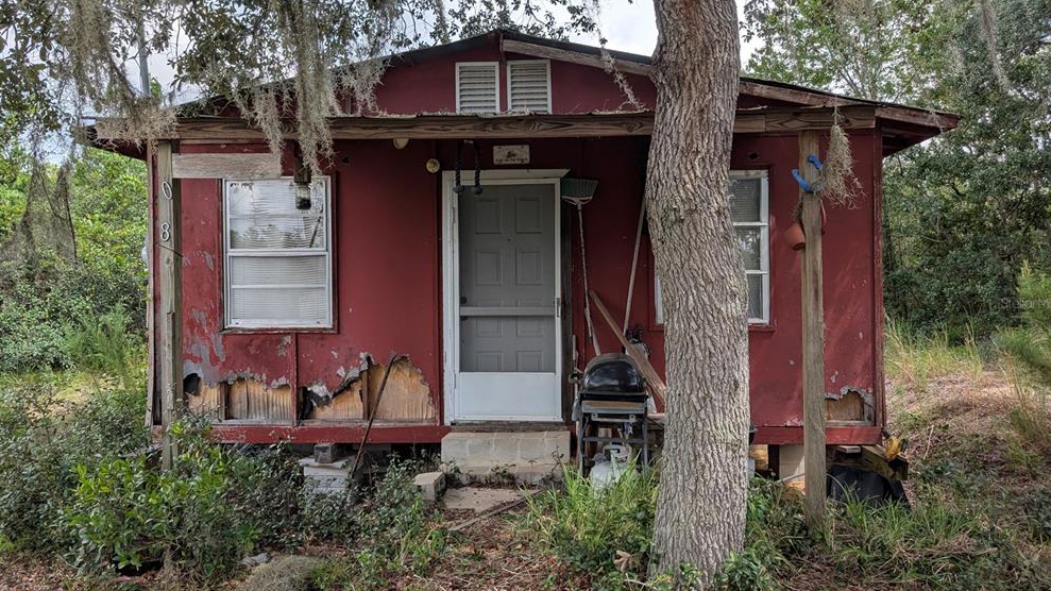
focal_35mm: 27
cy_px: 303
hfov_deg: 69.9
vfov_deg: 42.9
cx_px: 523
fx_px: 752
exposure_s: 1/903
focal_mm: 6.9
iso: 22
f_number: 1.68
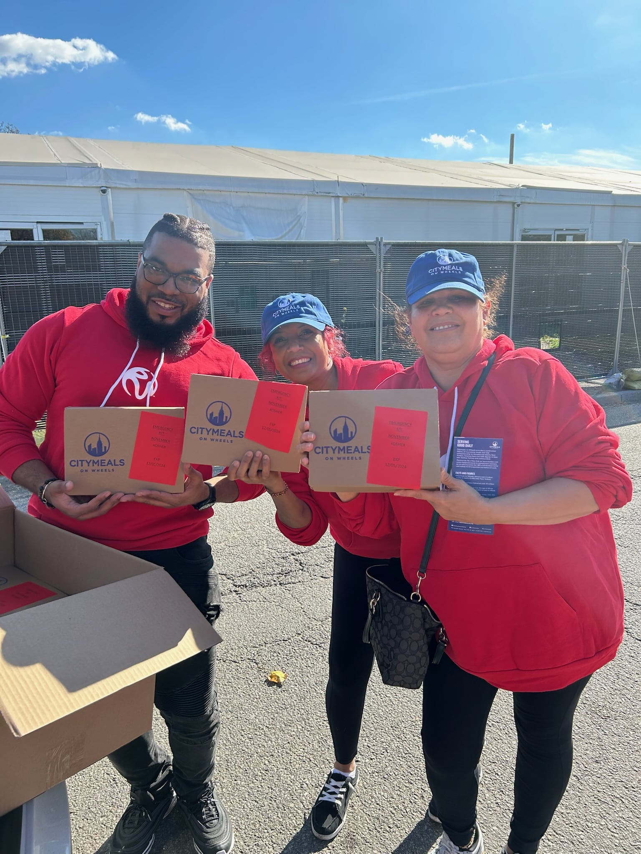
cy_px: 427
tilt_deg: -9.1
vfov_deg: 67.3
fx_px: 642
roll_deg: +0.5
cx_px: 320
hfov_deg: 53.1
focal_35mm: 26
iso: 50
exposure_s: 1/1488
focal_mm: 5.7
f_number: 1.5
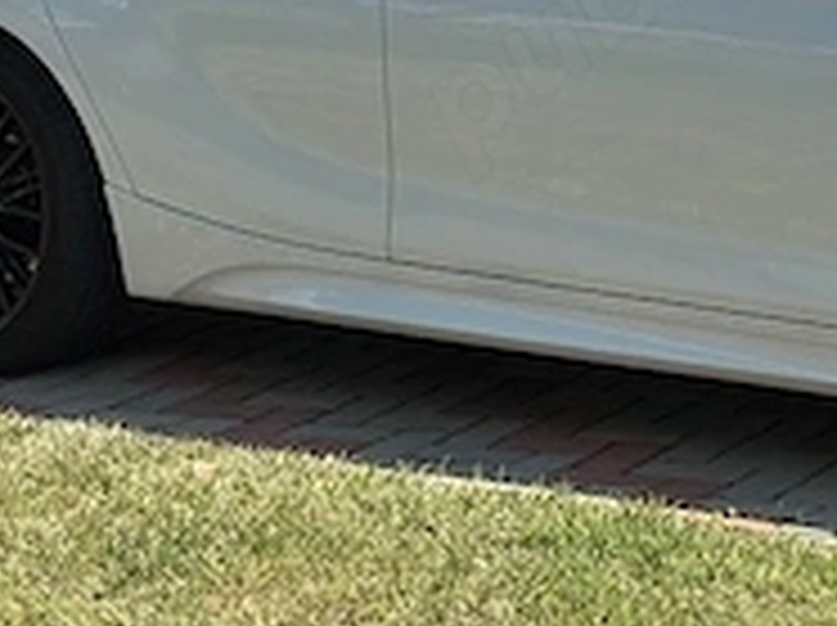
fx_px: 3743
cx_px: 896
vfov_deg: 9.5
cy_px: -50
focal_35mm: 155
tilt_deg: -4.3
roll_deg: -0.2
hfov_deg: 12.6
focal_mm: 6.86
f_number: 1.78
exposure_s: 1/4785
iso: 80
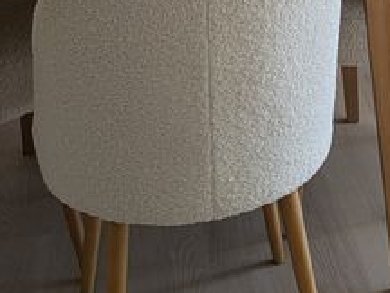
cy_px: -233
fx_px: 1307
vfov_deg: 11.8
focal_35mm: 116
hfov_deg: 16.5
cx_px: 416
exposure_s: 1/50
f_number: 1.89
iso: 57
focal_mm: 5.43
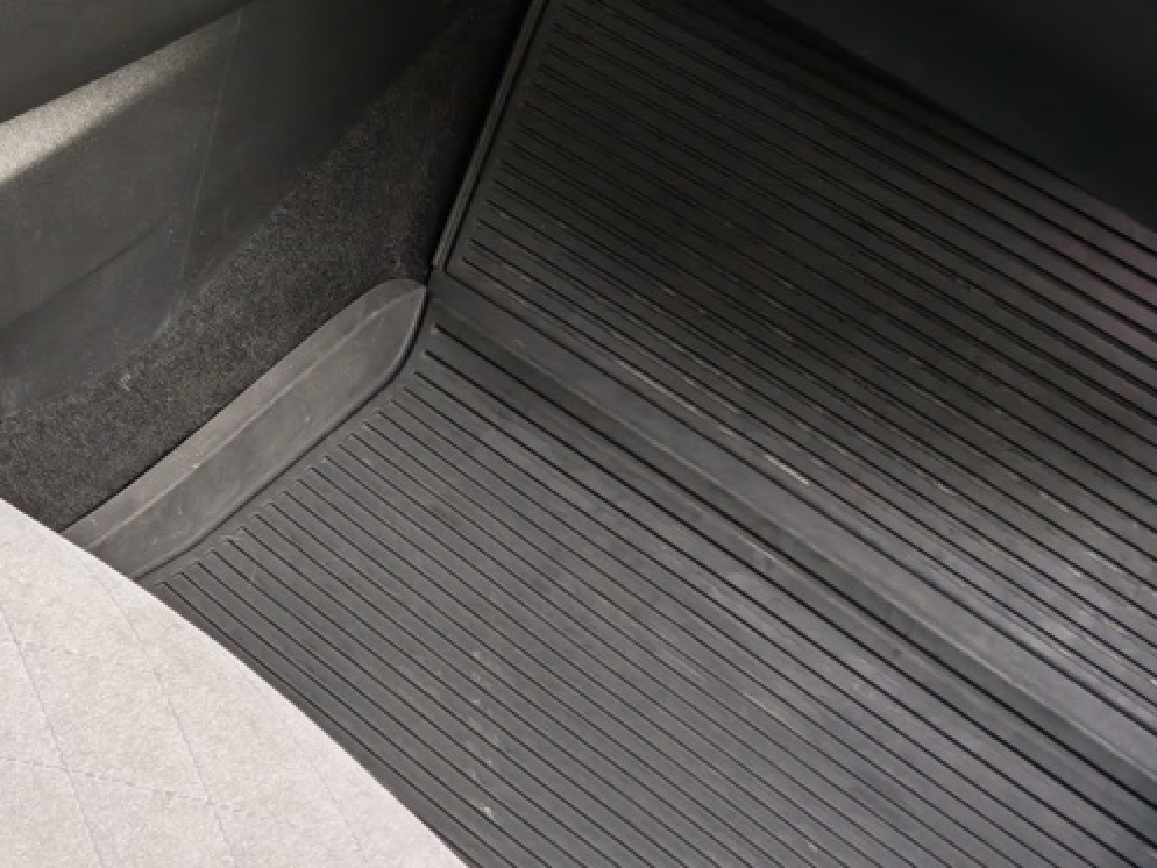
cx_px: -247
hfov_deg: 23.9
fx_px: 2474
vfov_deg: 18.7
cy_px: -216
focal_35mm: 74
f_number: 1.6
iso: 250
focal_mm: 6.55
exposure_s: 1/50
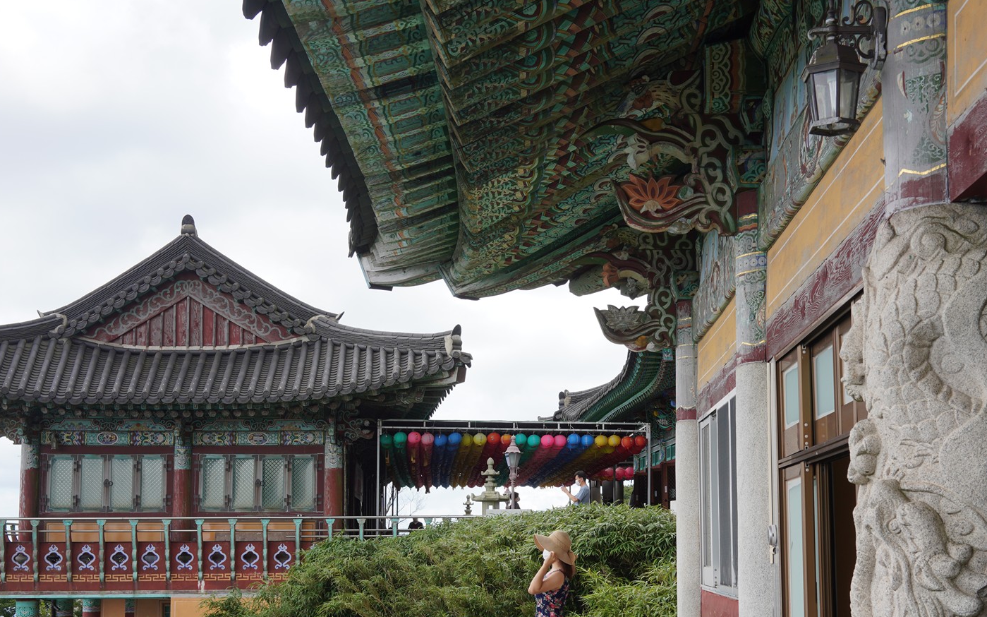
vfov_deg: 25.2
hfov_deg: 39.6
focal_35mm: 51
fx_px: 1372
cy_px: 416
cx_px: 504
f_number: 9
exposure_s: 1/100
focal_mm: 35
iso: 100
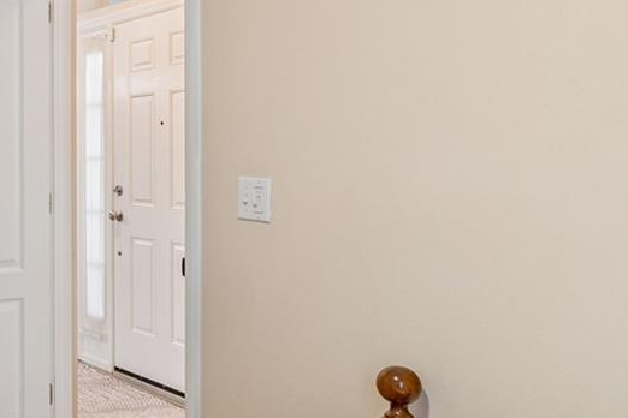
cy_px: 139
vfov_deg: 29.0
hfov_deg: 33.6
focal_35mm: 46
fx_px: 802
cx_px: -147
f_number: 7.1
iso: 100
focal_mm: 10
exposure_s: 1/1.67
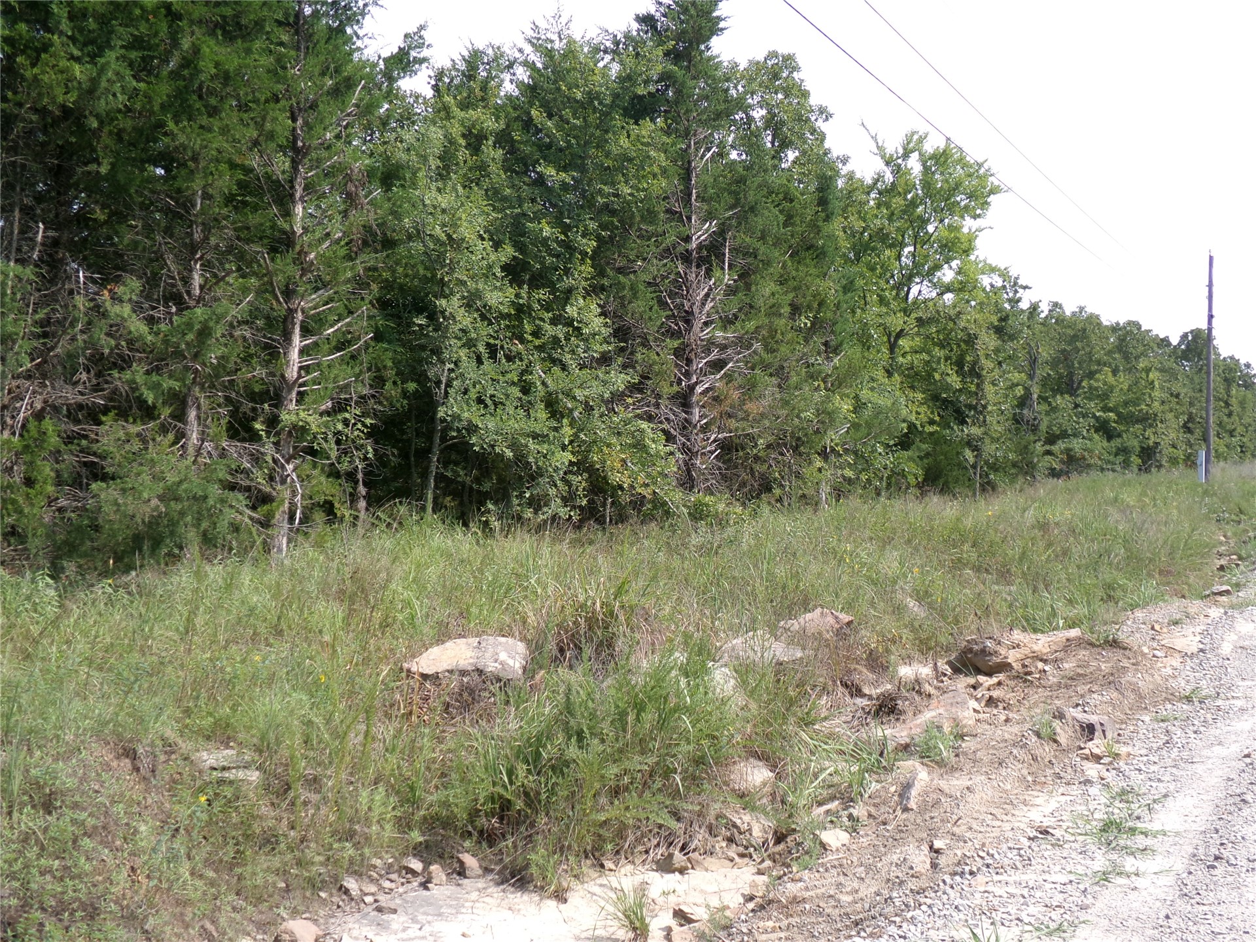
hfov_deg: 50.1
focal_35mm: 37
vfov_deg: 38.7
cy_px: 471
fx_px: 1343
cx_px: 628
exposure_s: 1/400
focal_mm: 6.6
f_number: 4
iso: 100
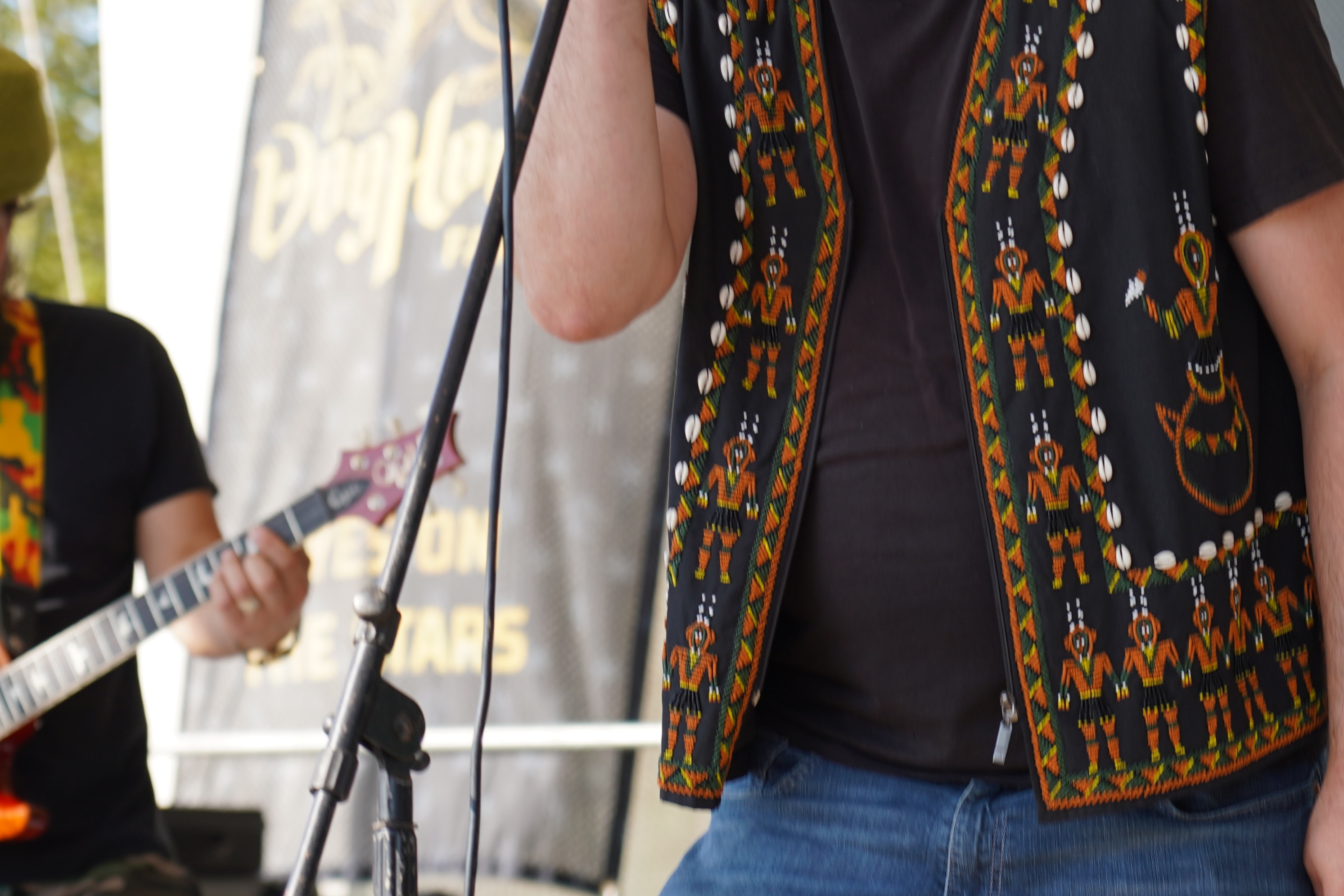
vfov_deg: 6.5
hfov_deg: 9.8
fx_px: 7877
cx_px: 744
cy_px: 364
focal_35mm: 211
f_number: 4.5
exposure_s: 1/200
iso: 100
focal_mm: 105
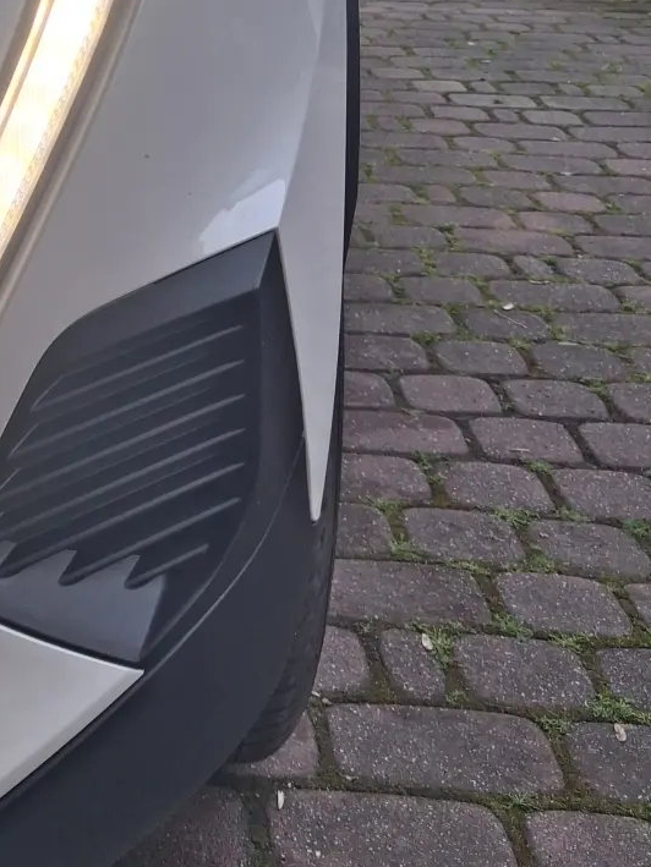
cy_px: -17
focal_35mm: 65
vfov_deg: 27.9
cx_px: -128
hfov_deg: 21.1
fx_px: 1629
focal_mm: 4
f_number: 1.8
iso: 20
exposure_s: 1/100
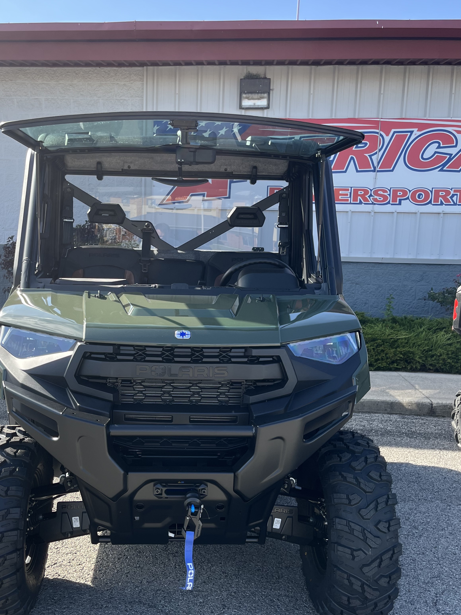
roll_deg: +0.4
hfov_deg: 41.6
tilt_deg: -8.0
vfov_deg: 53.7
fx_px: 604
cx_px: 183
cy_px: 356
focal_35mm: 34
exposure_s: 1/718
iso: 50
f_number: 1.6
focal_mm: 5.1
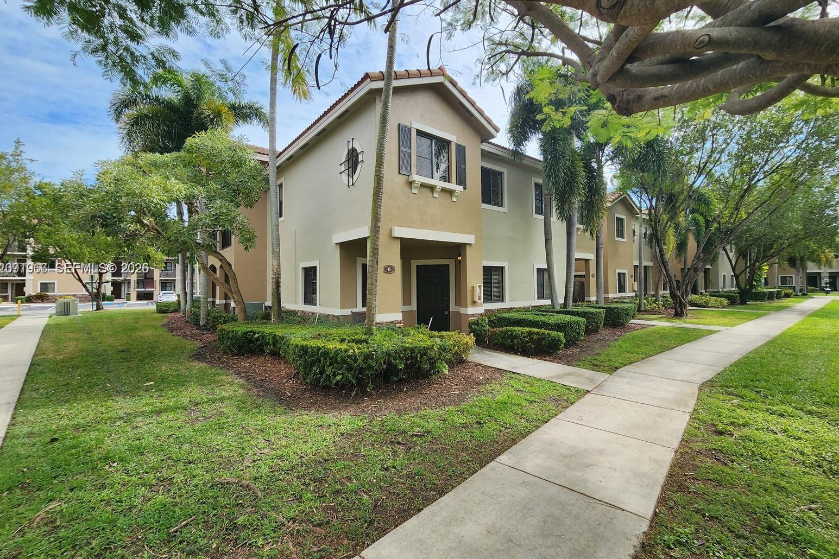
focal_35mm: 14
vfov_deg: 81.2
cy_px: 269
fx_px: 326
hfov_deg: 104.2
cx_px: 414
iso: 50
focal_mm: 2.2
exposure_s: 1/1235
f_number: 2.2
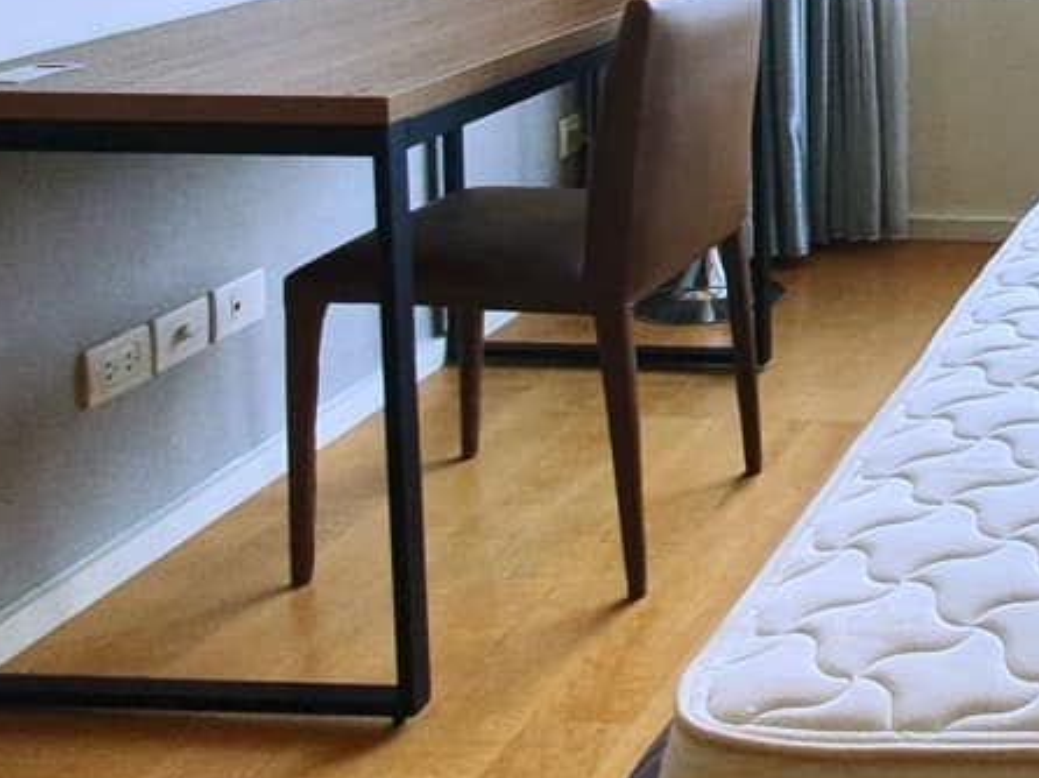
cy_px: -147
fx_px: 1680
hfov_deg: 27.9
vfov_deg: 23.8
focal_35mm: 56
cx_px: 1379
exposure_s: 1/276
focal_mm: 1.8
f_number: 2.2
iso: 50
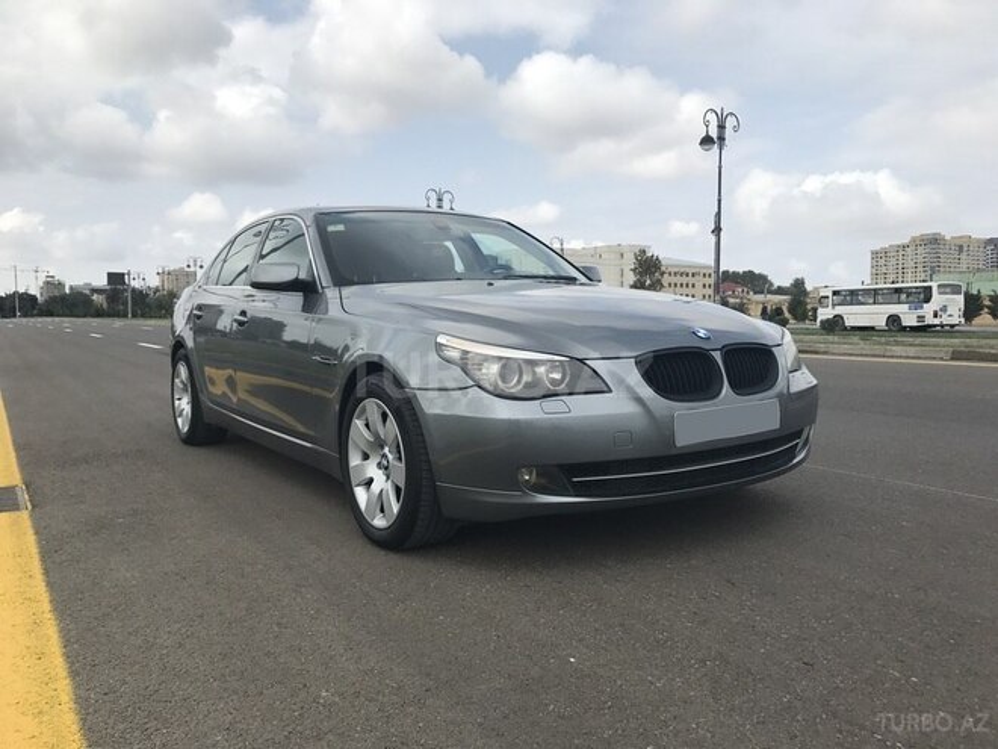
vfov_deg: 49.7
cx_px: 499
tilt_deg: -2.1
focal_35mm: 28
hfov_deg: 63.4
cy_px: 374
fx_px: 807
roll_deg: +0.0
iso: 20
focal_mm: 3.99
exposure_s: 1/2591
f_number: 1.8
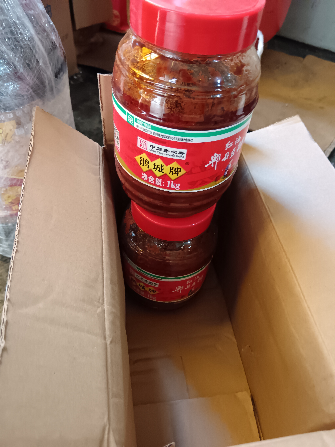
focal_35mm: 27
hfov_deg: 51.4
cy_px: 224
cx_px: 168
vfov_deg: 65.3
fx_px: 348
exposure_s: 1/100
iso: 2927
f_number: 1.9
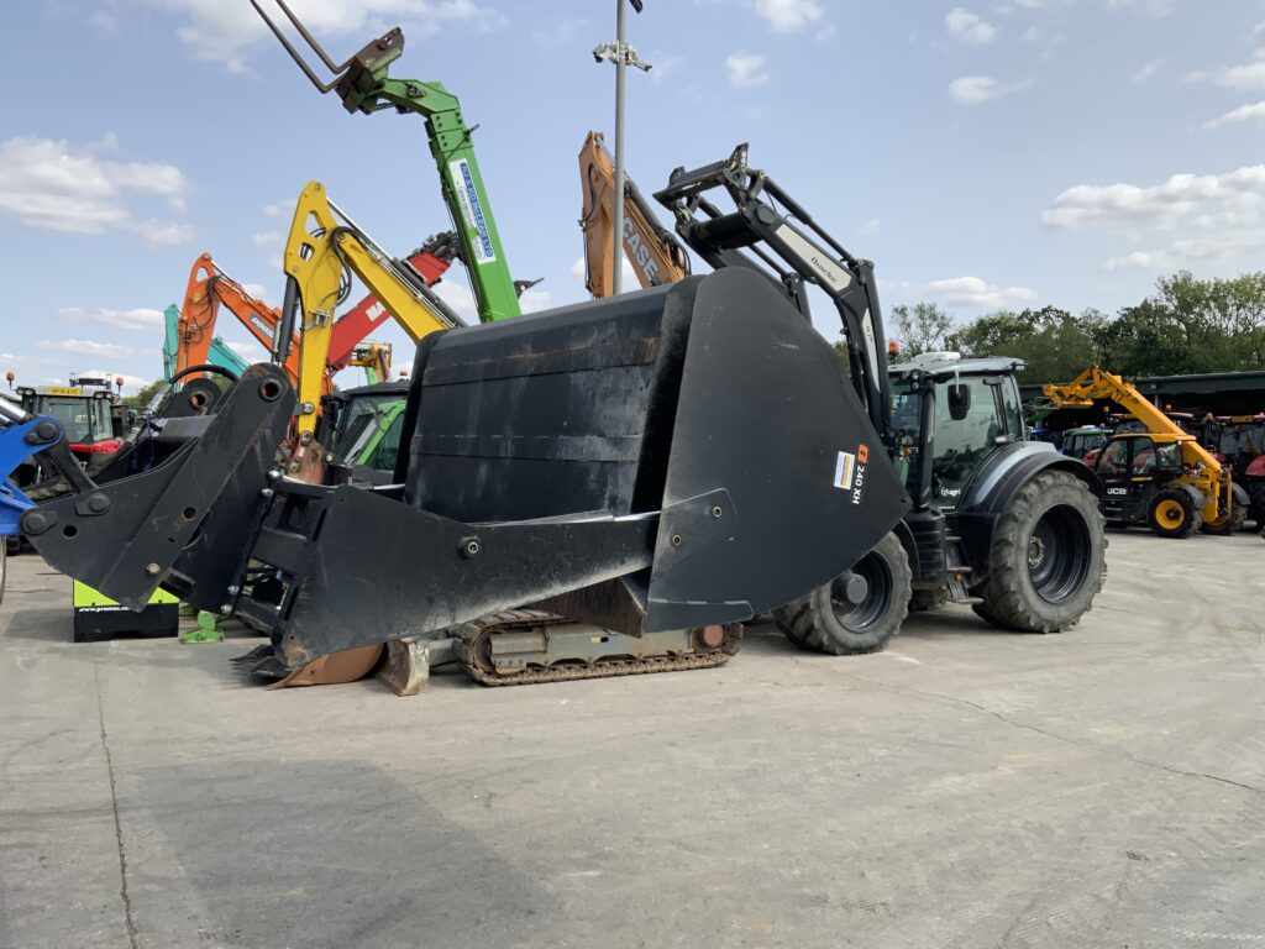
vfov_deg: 48.2
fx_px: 1060
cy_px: 474
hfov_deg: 61.7
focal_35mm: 29
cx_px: 632
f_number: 1.8
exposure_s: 1/1730
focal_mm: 3
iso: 16
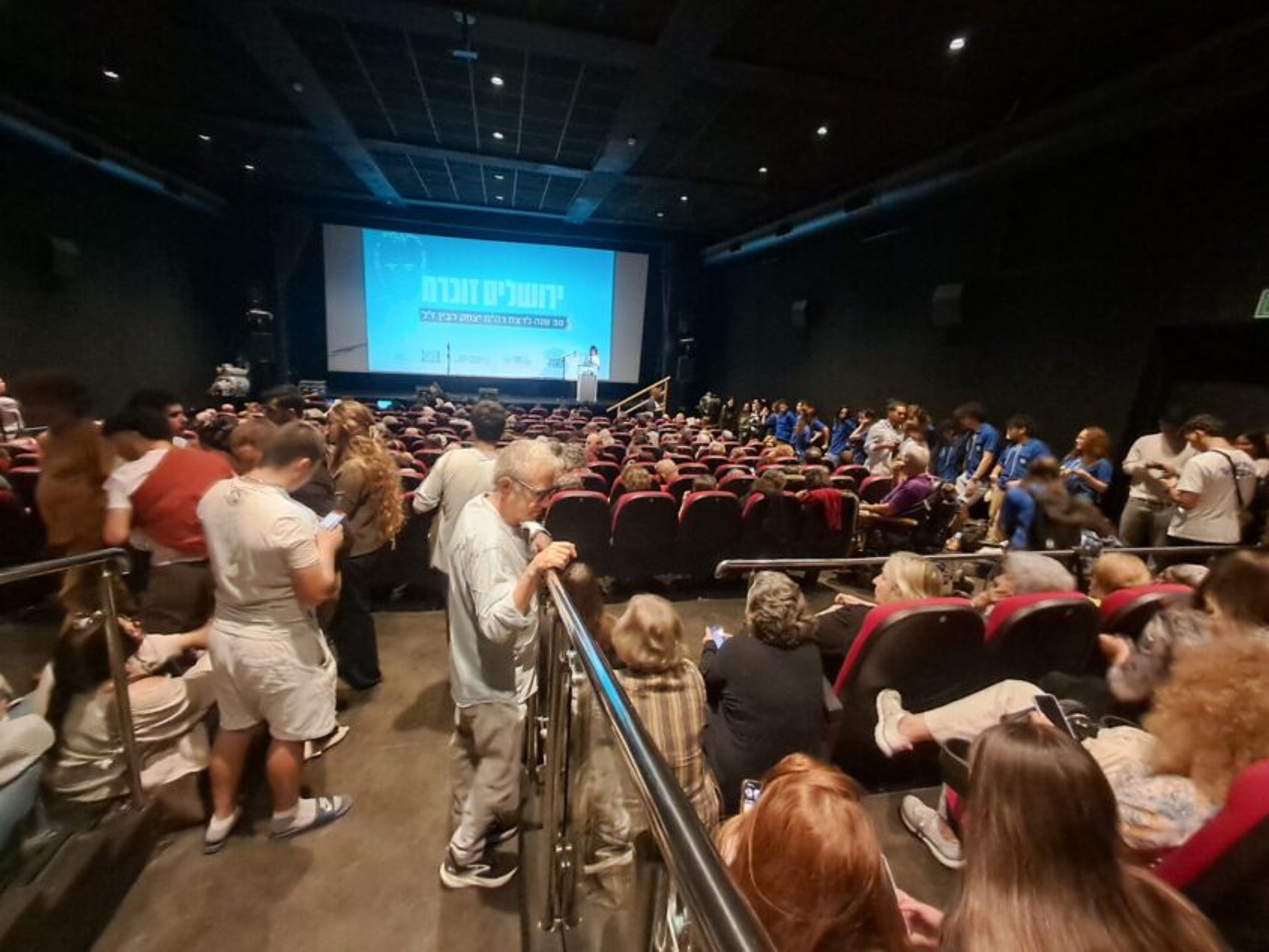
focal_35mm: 16
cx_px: 634
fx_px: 587
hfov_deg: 94.5
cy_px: 476
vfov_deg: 78.1
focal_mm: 1.64
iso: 500
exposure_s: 1/20
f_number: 2.2
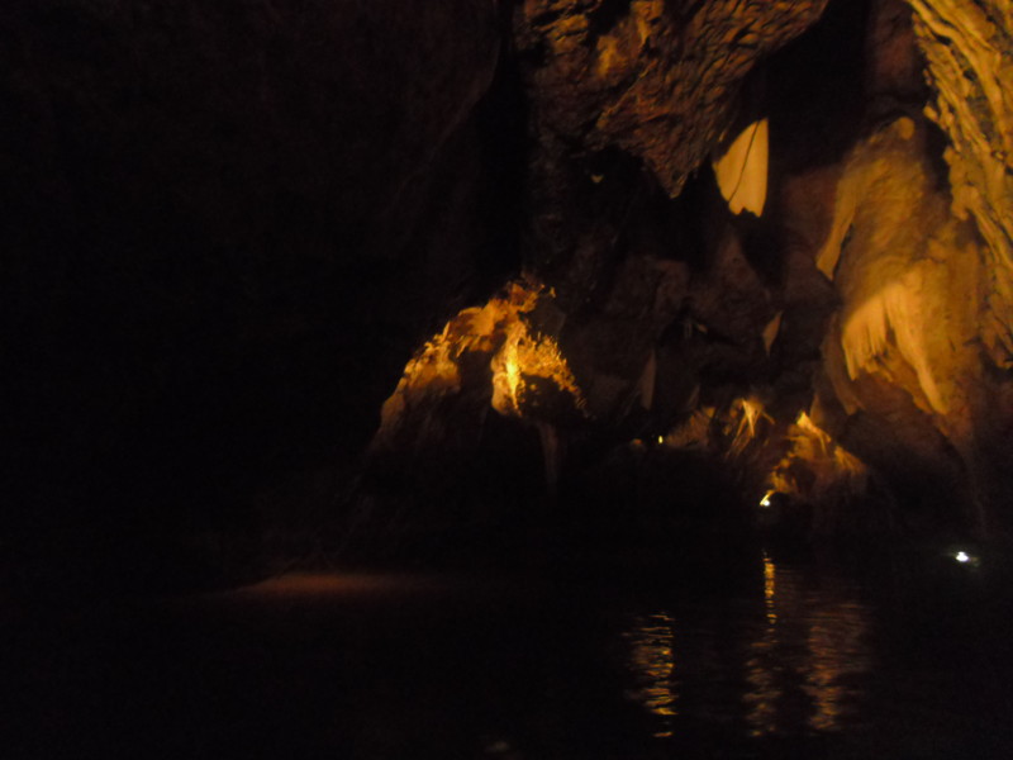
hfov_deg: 65.3
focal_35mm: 27
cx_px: 506
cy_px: 380
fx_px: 790
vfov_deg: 51.4
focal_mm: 4.9
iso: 800
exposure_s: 1/8
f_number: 3.2
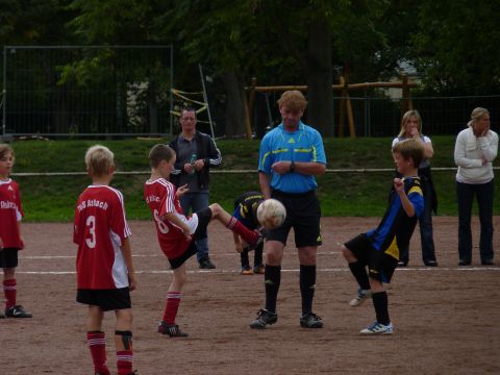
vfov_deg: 5.1
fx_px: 4189
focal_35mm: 290
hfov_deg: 6.8
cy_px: 188
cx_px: 250
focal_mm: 51.5
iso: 100
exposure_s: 1/500
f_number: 3.7
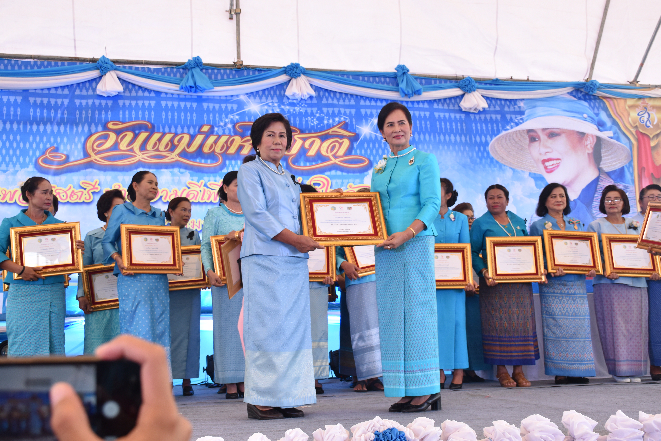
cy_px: 220
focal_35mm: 45
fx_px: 826
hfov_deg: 43.6
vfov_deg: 29.9
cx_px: 330
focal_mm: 30
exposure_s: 1/200
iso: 400
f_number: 7.1
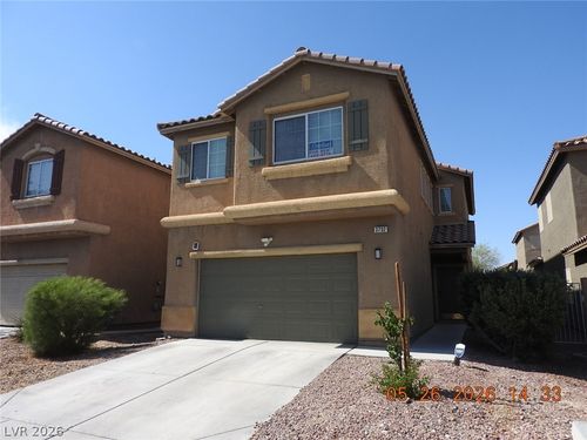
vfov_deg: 56.8
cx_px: 294
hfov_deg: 71.6
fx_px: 407
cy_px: 220
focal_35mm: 24
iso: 100
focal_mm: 4.3
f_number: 3.3
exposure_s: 1/1250
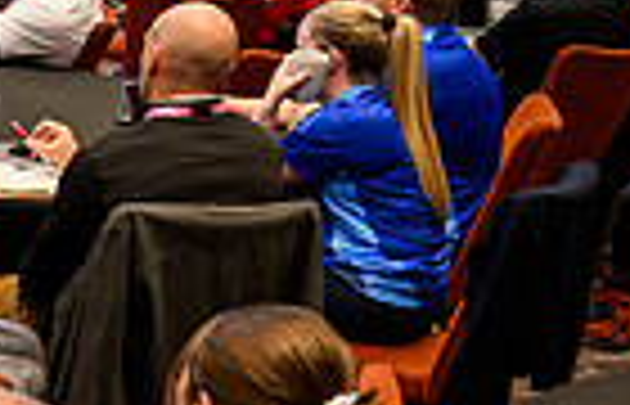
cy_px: 312
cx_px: -661
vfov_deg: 12.7
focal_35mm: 105
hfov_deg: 15.4
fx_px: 1817
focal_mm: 24
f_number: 4.5
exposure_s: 1/200
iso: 2500
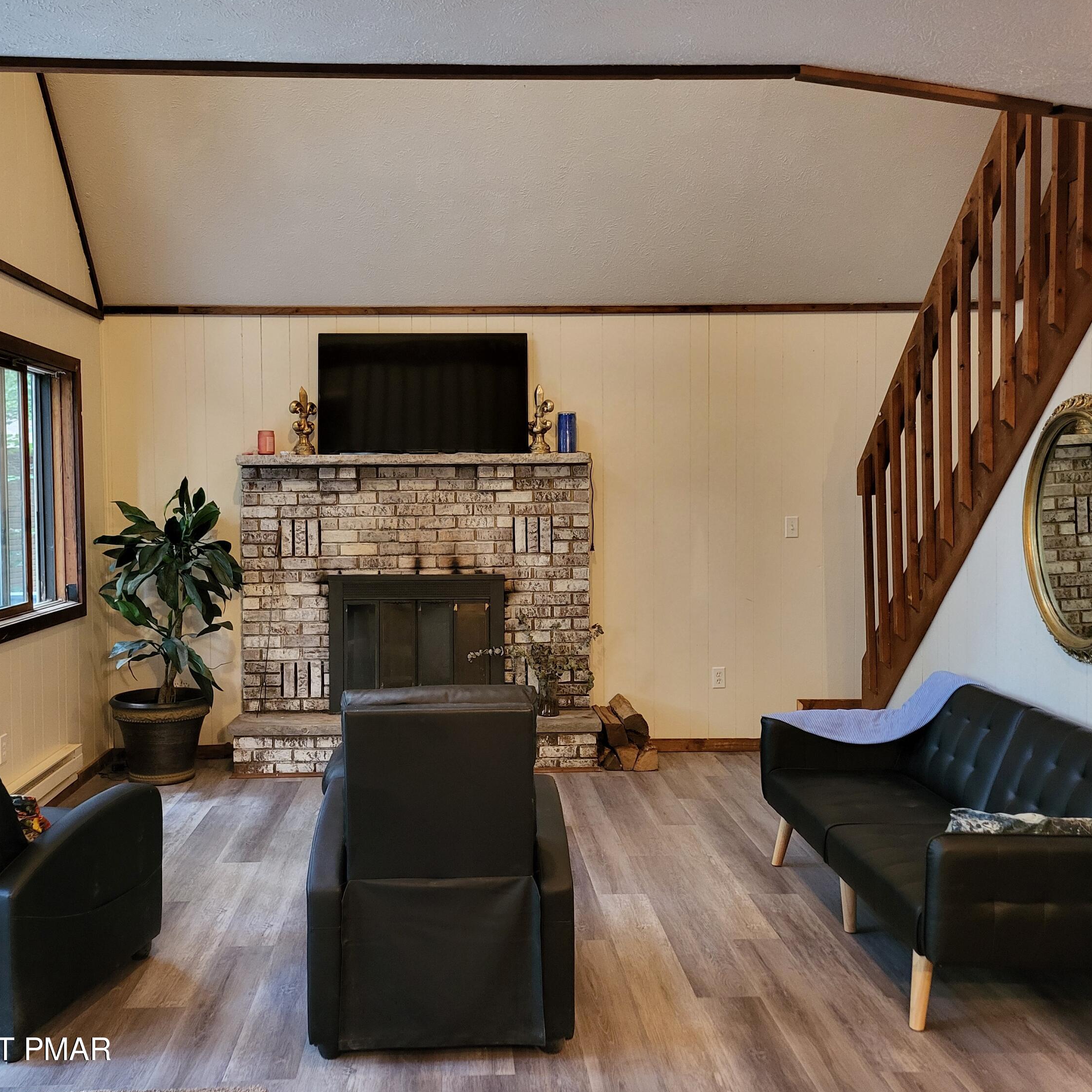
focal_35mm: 31
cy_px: 547
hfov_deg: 52.3
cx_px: 467
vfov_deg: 52.5
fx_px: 1106
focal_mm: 5.4
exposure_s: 1/40
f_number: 1.8
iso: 640
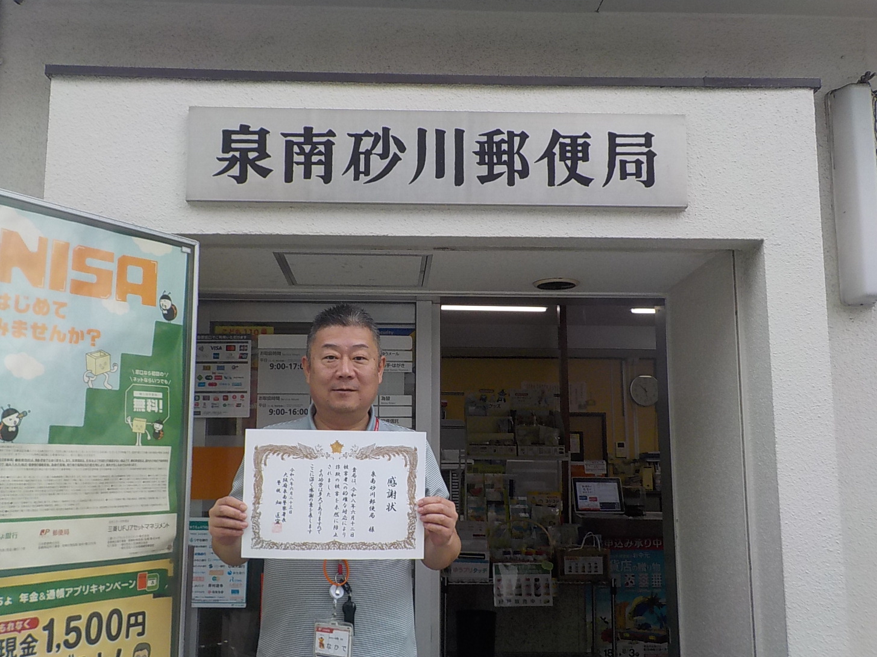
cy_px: 329
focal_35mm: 33
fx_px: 836
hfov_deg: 55.3
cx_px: 424
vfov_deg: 42.9
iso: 125
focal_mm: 4.1
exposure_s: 1/320
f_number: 3.3
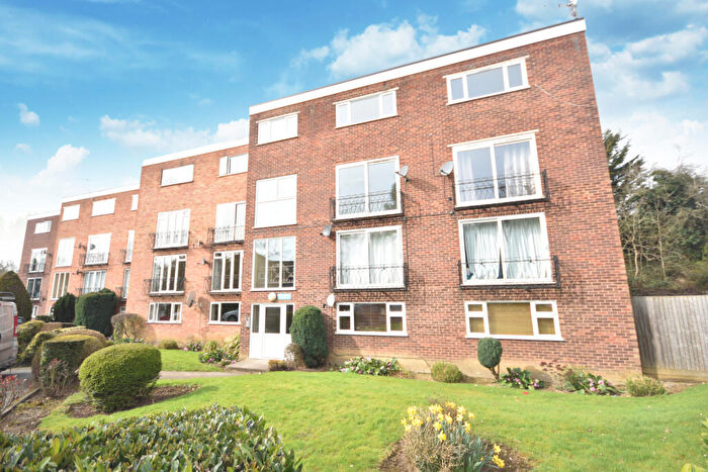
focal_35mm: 15
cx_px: 354
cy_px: 236
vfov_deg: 77.4
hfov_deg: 100.4
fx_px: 295
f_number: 5
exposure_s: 1/200
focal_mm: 10
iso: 100
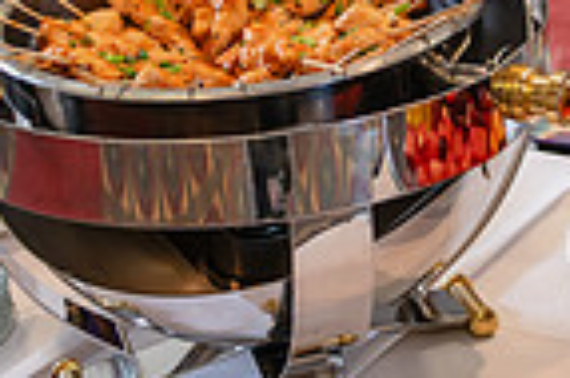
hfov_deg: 15.8
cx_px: 339
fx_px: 2056
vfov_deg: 10.5
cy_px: 141
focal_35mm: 130
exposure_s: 1/80
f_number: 3.5
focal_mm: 32
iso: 320
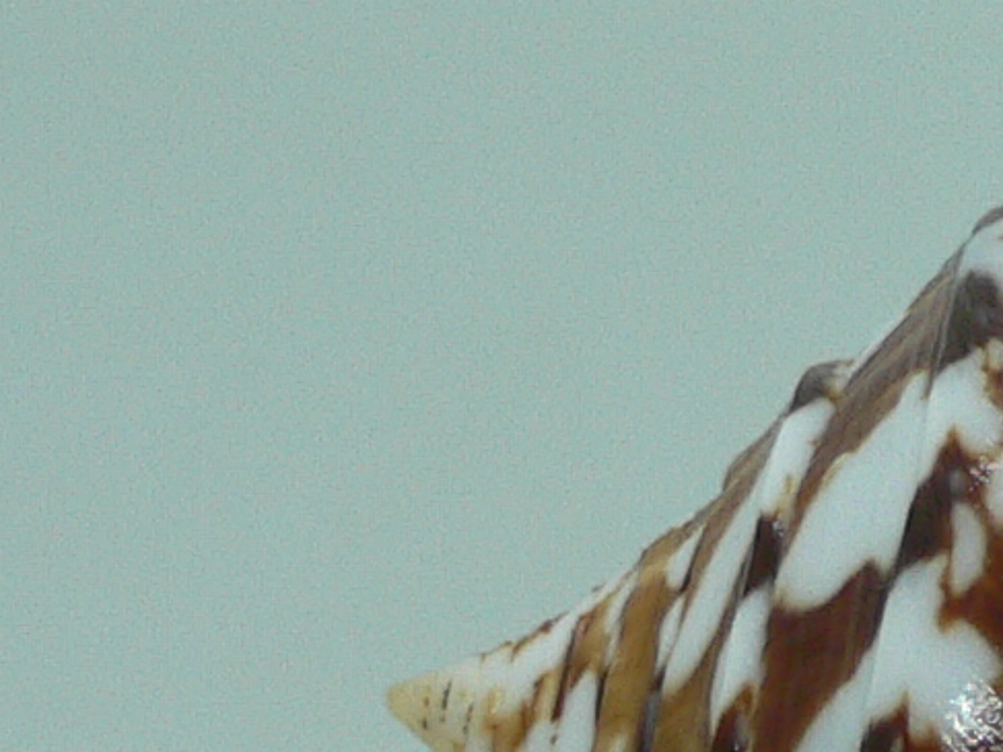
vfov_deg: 10.0
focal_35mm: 145
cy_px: 1053
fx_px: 4200
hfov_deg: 12.6
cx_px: 1726
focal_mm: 4.6
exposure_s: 1/60
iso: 100
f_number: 2.8
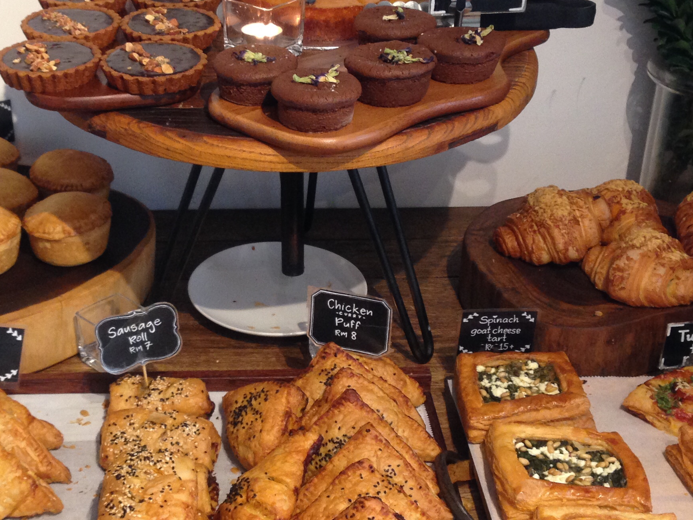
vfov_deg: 23.7
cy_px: 261
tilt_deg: -26.6
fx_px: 1241
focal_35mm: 62
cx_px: 252
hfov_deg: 31.0
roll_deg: +0.8
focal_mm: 4.12
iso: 160
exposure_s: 1/20
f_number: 2.4
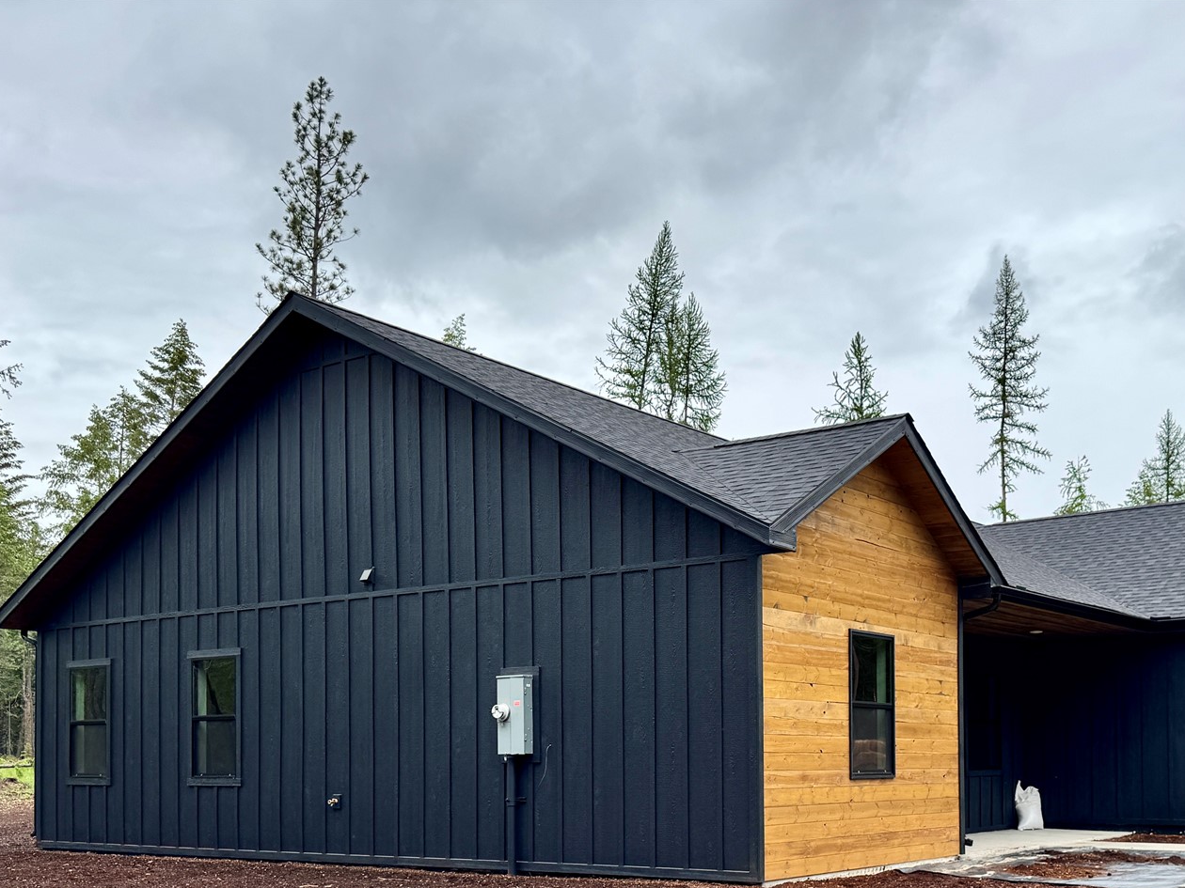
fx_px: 1335
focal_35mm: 39
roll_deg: +0.0
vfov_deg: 35.5
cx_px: 805
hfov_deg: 47.0
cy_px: 719
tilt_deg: +0.8
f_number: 1.78
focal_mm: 6.76
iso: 80
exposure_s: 1/2506
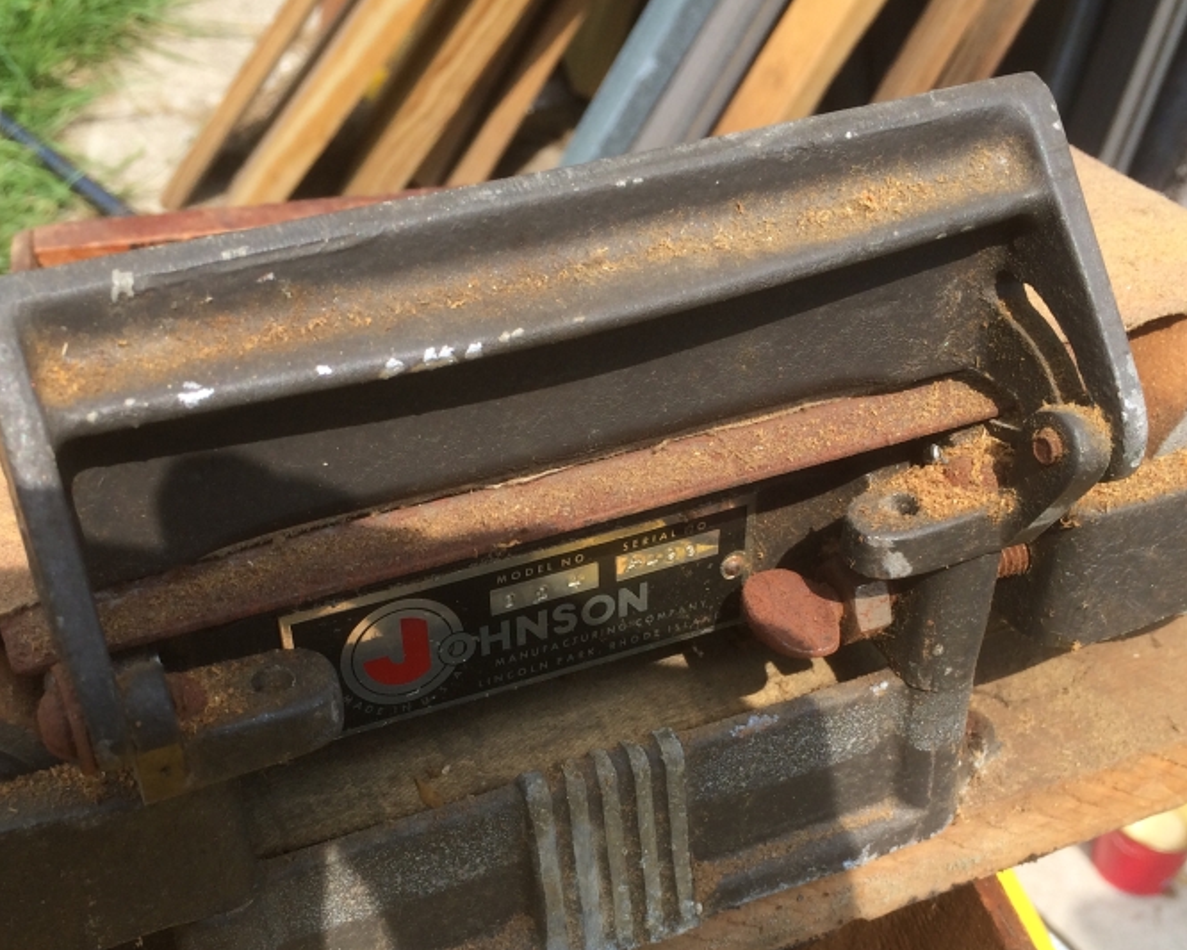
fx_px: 1581
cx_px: 538
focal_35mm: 45
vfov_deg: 33.0
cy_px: 681
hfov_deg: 41.1
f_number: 2.2
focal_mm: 4.12
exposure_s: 1/1109
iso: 32
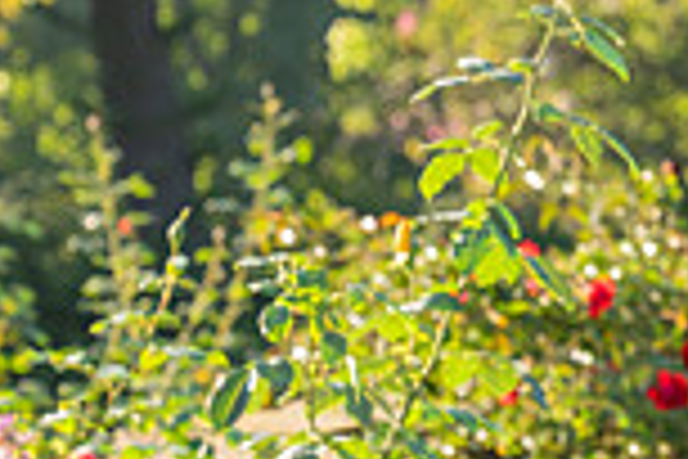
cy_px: 565
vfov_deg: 5.1
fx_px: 5083
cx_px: 1255
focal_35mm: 266
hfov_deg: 7.5
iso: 200
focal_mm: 70
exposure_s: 1/200
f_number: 5.6
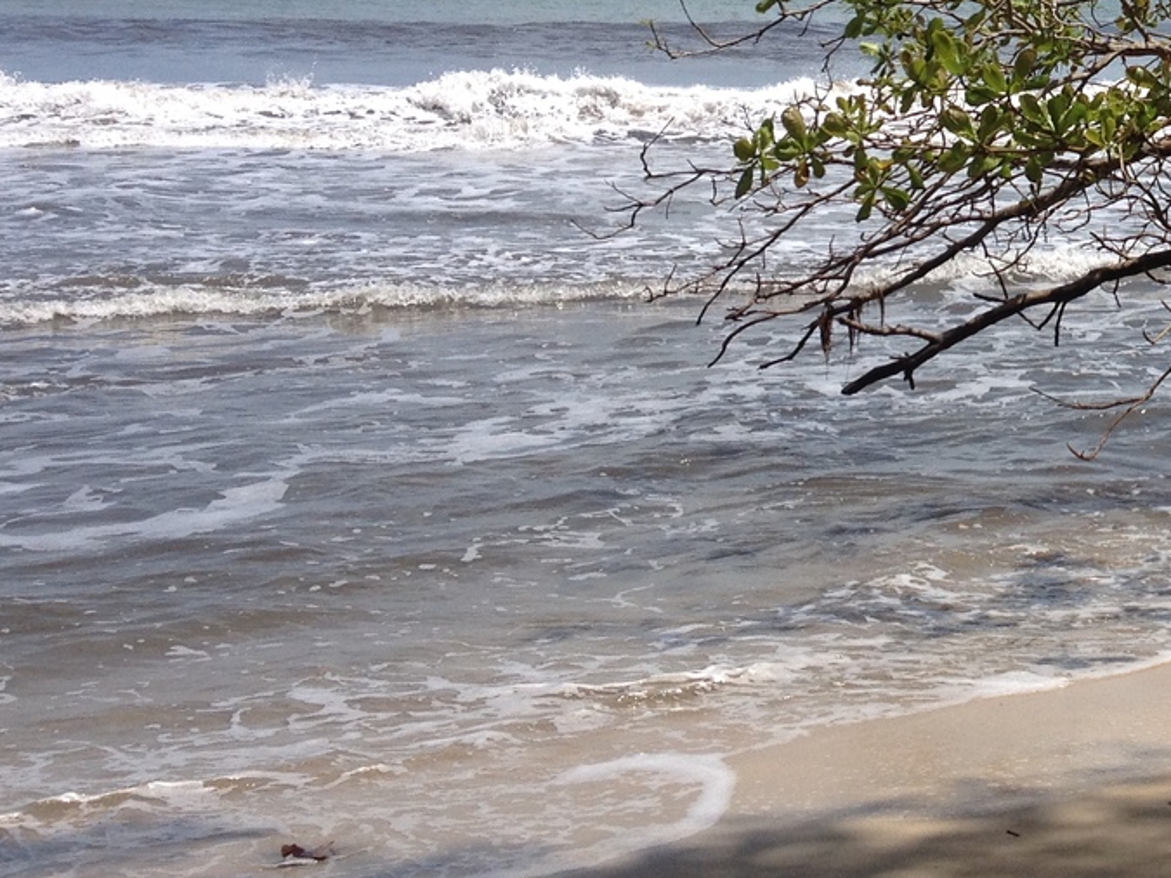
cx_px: 1346
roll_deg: -1.3
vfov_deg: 17.5
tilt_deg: -5.5
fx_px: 2807
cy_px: 64
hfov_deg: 22.0
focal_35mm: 83
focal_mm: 4.28
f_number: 2.4
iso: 50
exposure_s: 1/2513
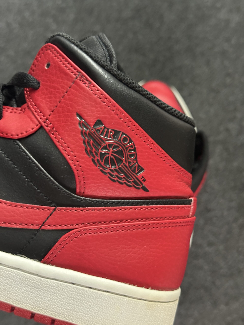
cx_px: 122
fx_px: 451
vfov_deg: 39.7
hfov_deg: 30.3
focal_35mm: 48
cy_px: 162
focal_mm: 6.86
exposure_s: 1/27
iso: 500
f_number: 1.78
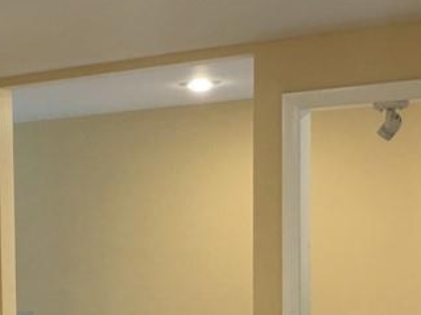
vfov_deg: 15.5
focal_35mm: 93
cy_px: 332
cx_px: -36
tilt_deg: -2.7
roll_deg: +1.4
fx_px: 1131
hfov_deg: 20.2
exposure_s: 1/30
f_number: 2.2
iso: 40
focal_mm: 4.15
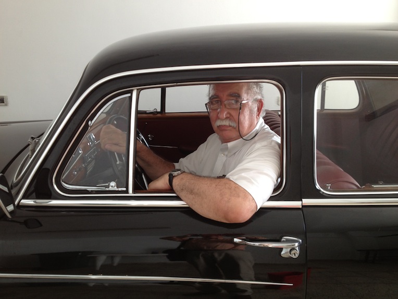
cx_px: 199
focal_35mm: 35
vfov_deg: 40.7
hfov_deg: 52.6
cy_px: 150
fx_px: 402
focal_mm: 4.28
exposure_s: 1/40
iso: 64
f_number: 2.4
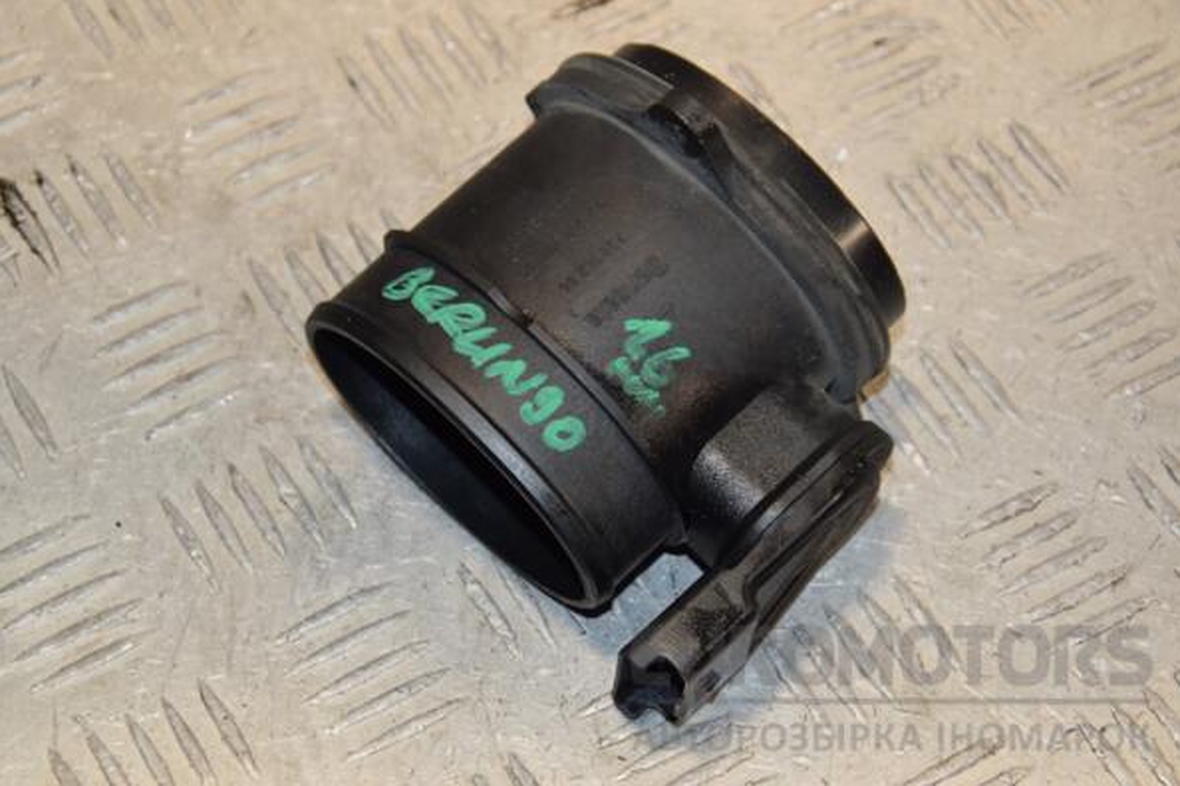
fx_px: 3474
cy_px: 391
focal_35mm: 106
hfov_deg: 19.3
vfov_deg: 12.9
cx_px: 594
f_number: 7.1
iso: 800
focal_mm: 70
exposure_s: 1/200
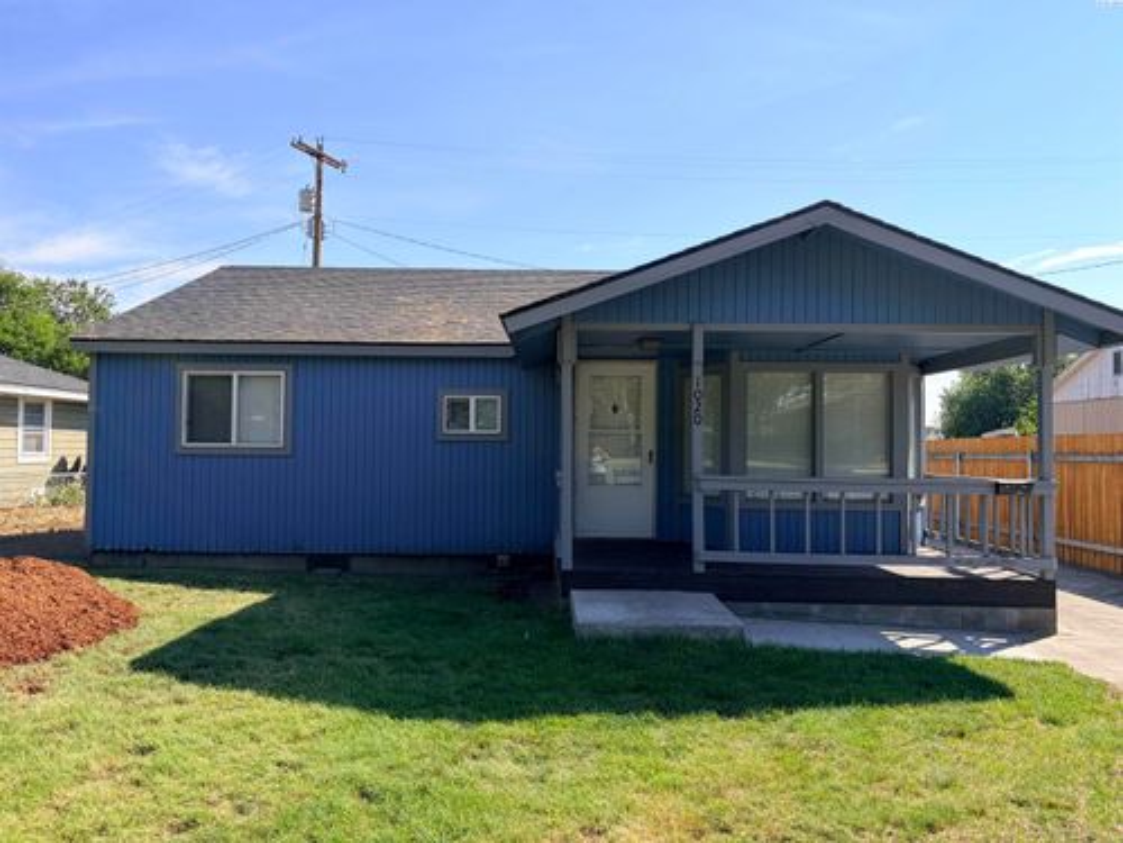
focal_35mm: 26
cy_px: 422
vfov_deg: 53.1
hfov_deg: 67.3
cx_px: 562
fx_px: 843
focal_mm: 5.96
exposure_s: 1/2639
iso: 50
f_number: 1.6
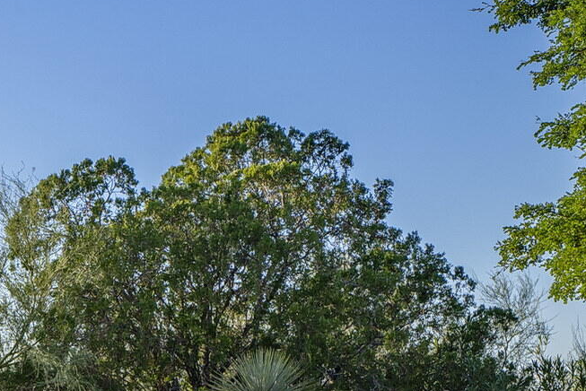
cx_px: -502
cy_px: 429
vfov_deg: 14.8
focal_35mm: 90
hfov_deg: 17.7
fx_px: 1466
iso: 100
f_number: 9
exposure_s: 1/100
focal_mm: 21
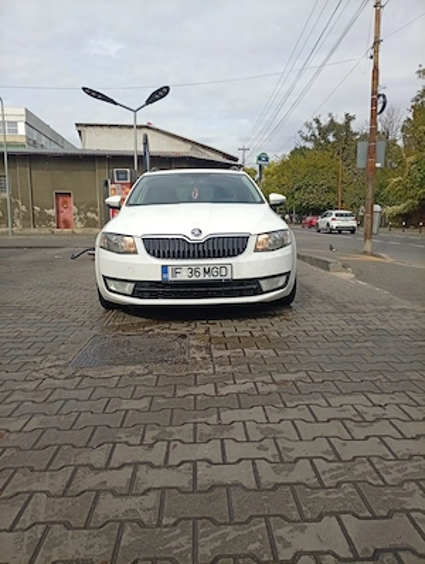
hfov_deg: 51.5
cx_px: 212
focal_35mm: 27
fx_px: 441
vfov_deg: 65.2
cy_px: 282
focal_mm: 3.84
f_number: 1.8
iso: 50
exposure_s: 1/1422
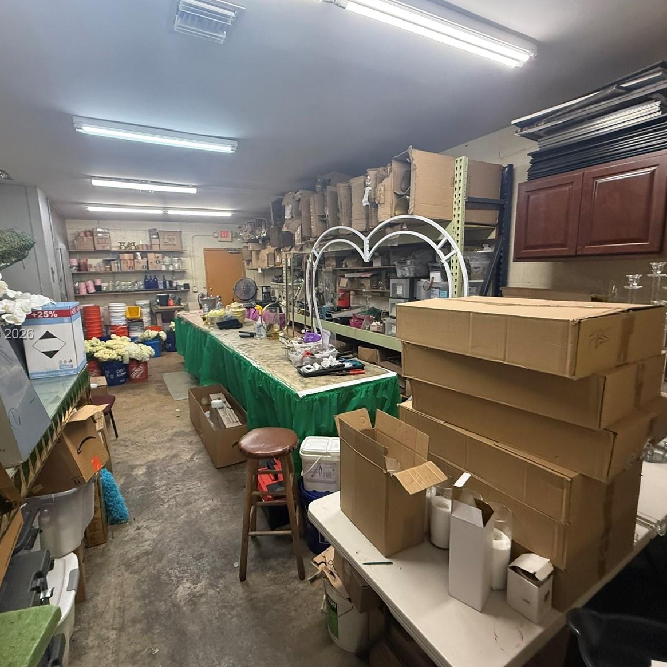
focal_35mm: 17
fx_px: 371
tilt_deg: -4.4
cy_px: 335
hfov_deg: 83.9
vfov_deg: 84.0
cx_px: 314
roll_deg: +3.9
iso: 400
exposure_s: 1/120
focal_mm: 2.22
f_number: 2.2
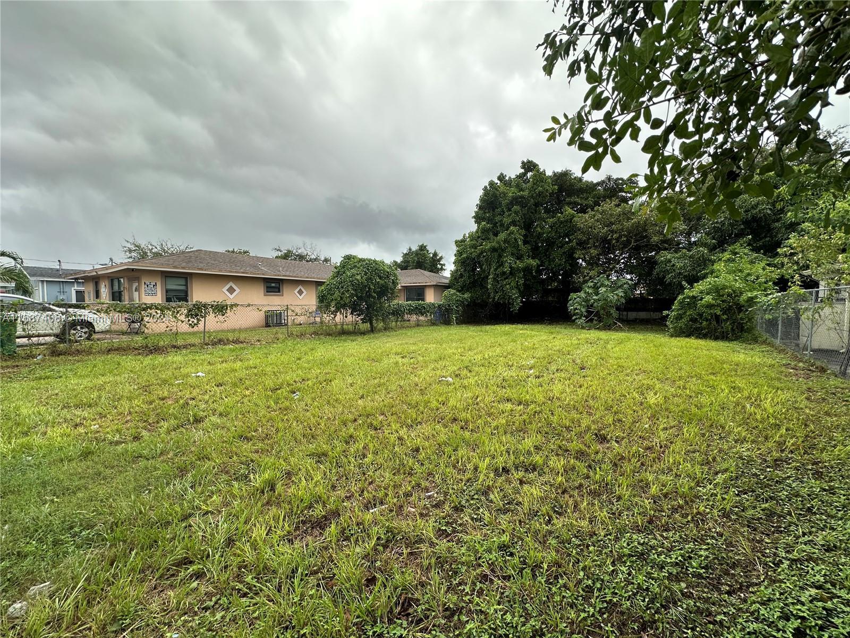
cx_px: 425
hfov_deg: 102.1
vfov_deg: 85.7
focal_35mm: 14
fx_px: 344
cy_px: 319
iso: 40
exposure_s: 1/378
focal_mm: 2.22
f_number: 2.2
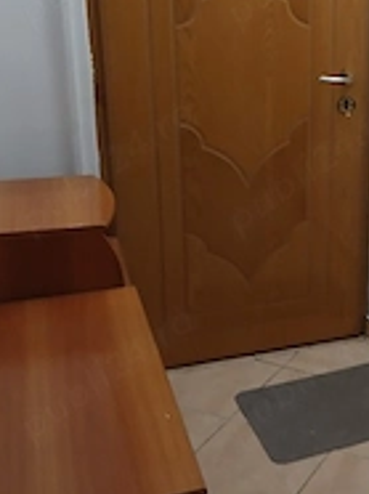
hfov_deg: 24.9
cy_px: 199
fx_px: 798
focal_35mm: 56
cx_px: 366
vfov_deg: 34.3
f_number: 1.8
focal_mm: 3.98
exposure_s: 1/50
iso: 320
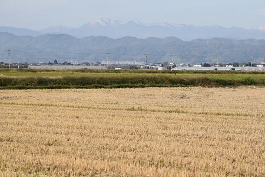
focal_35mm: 147
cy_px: 88
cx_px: 132
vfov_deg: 9.3
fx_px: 1082
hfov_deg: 14.0
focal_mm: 98
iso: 200
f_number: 10
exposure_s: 1/400
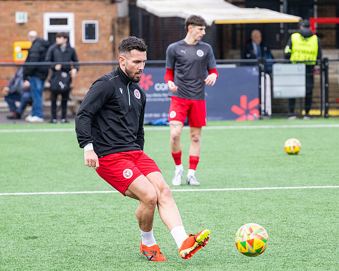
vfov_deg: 6.3
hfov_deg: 7.9
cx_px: 165
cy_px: 154
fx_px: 2468
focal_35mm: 246
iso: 800
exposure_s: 1/1250
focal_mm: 165
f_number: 4
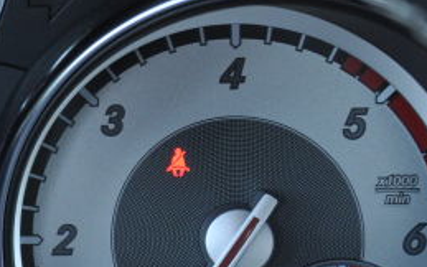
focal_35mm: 290
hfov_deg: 7.1
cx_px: -298
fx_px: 3376
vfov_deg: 4.5
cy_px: 171
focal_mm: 48
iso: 720
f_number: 4.8
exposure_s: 1/60
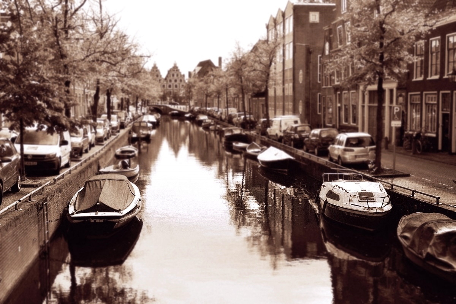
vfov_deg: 32.6
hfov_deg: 47.4
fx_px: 519
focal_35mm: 41
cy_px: 152
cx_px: 228
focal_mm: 27
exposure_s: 1/420
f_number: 7.1
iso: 400
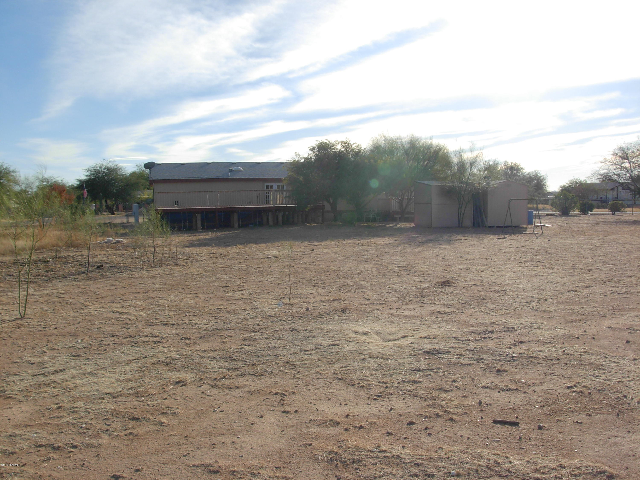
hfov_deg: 49.0
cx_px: 320
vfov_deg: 37.7
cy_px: 240
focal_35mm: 38
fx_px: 703
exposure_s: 1/542
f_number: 4.9
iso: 79
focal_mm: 6.3
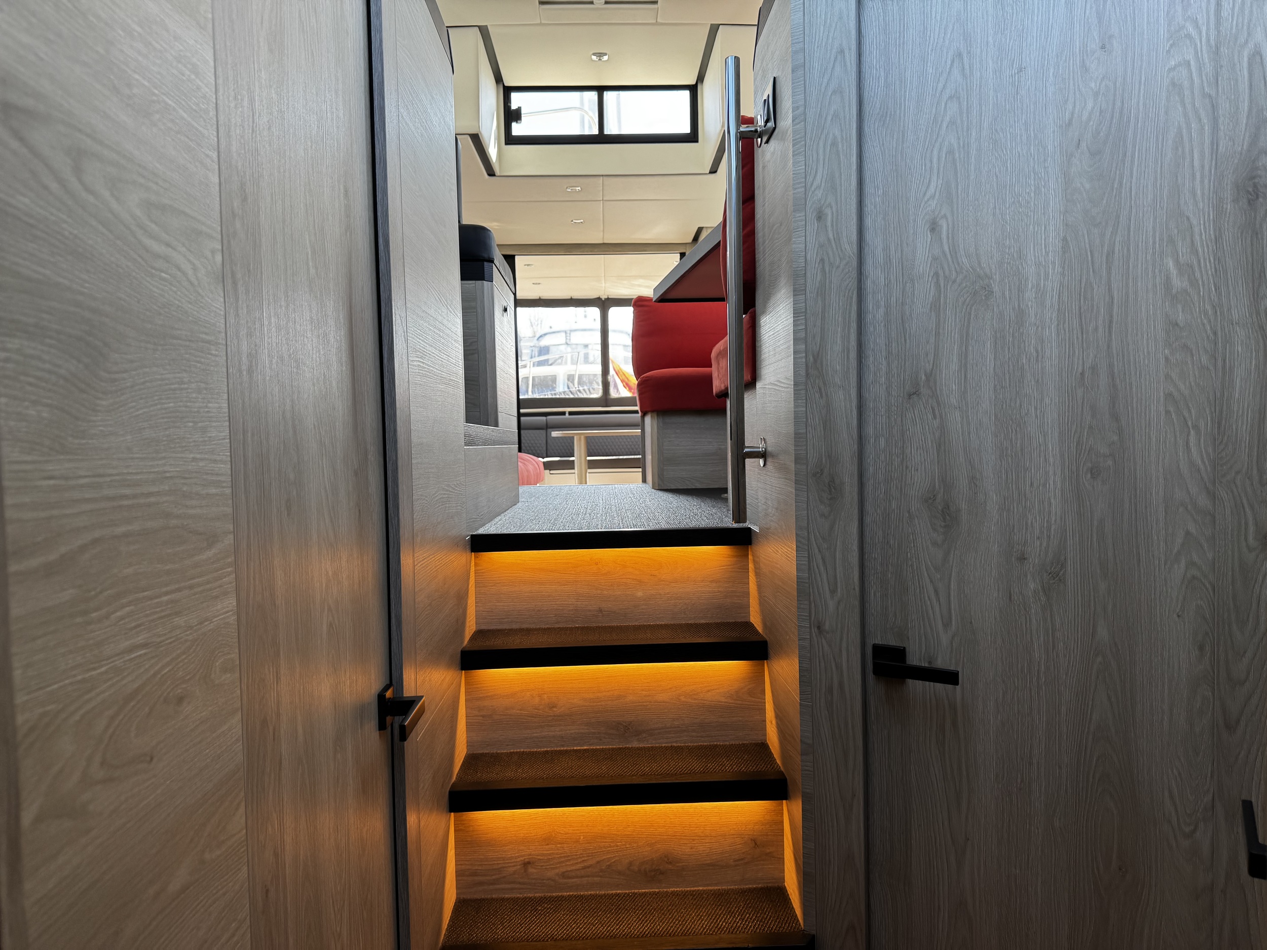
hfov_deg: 71.6
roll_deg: +1.7
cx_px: 634
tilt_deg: -2.9
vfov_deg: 56.8
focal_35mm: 24
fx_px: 878
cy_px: 475
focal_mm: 6.76
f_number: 1.78
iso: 64
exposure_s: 1/121
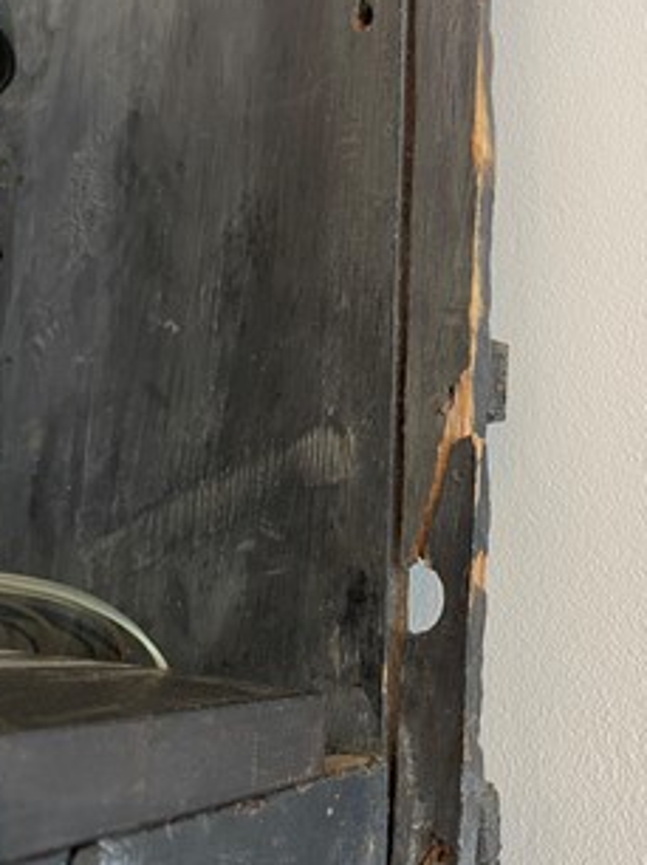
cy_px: 416
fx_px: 848
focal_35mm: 34
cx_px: 404
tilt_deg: +11.2
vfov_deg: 54.0
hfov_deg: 41.4
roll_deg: -1.8
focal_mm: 5.1
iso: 200
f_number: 1.6
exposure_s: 1/50
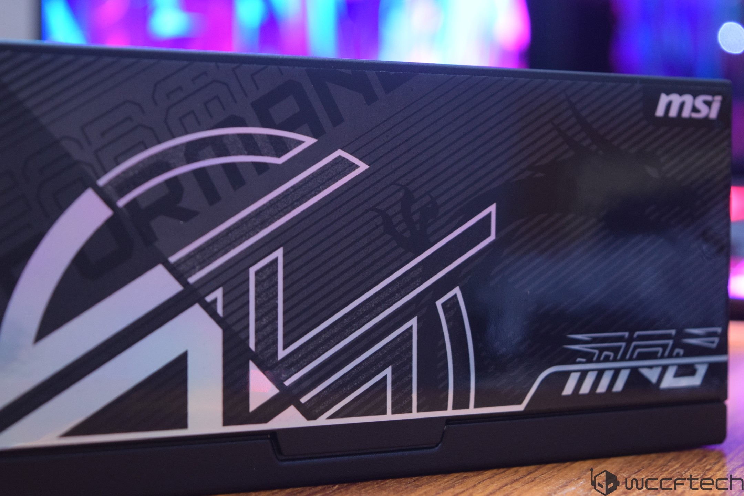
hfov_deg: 24.6
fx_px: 1705
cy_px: 248
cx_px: 372
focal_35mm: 82
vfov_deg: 16.6
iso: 1600
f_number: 5.6
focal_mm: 55
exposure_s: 1/8
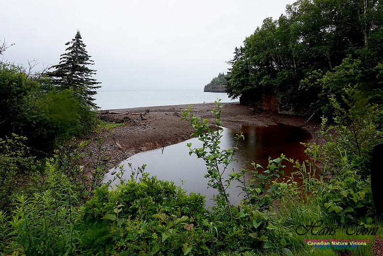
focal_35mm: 24
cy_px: 128
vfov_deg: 53.2
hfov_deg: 73.7
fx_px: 255
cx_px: 192
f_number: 11
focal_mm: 16
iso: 800
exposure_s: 1/320
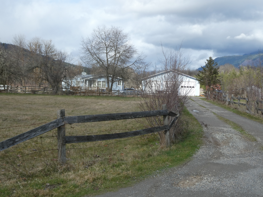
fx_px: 357
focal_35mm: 47
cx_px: 132
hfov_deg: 40.4
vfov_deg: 30.9
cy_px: 98
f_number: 4
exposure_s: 1/500
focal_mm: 8.4
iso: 80
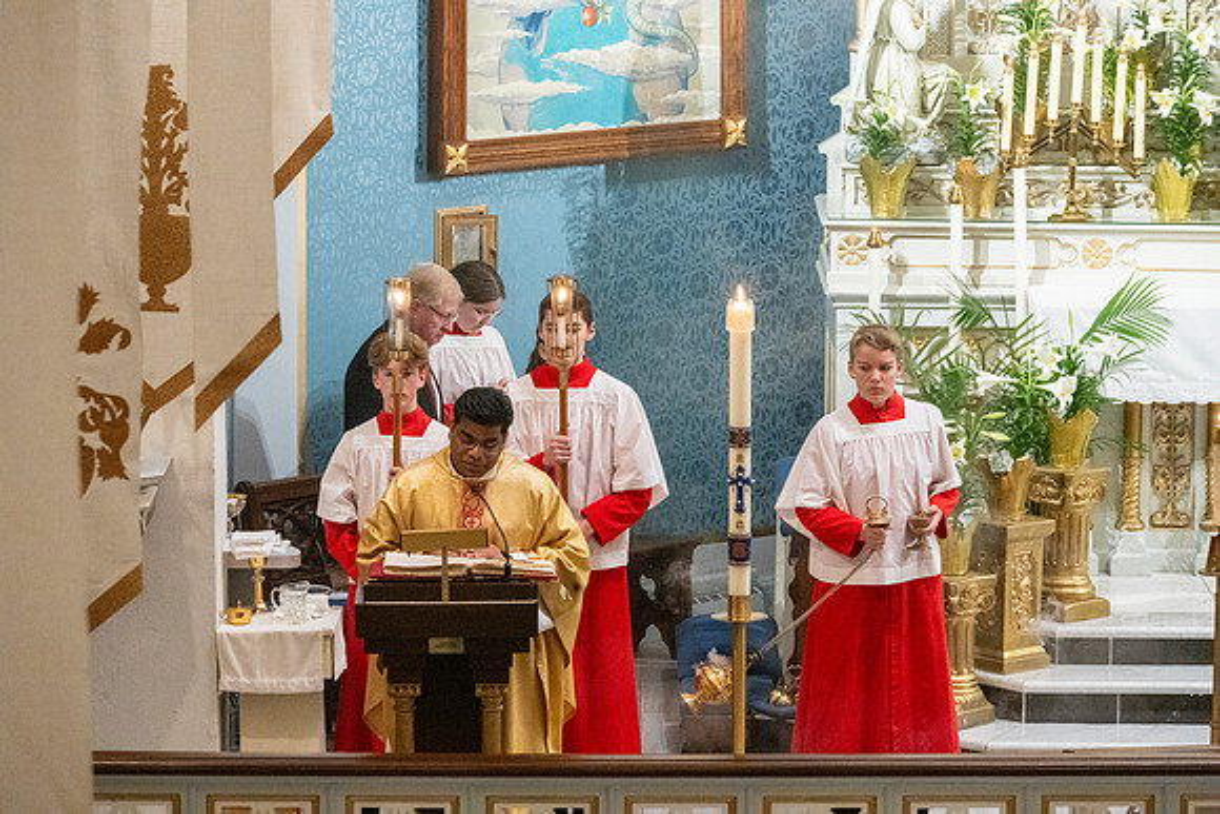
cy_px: 407
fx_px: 6779
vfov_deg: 6.9
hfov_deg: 10.3
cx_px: 610
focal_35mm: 200
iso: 5000
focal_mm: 200
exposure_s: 1/60
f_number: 11
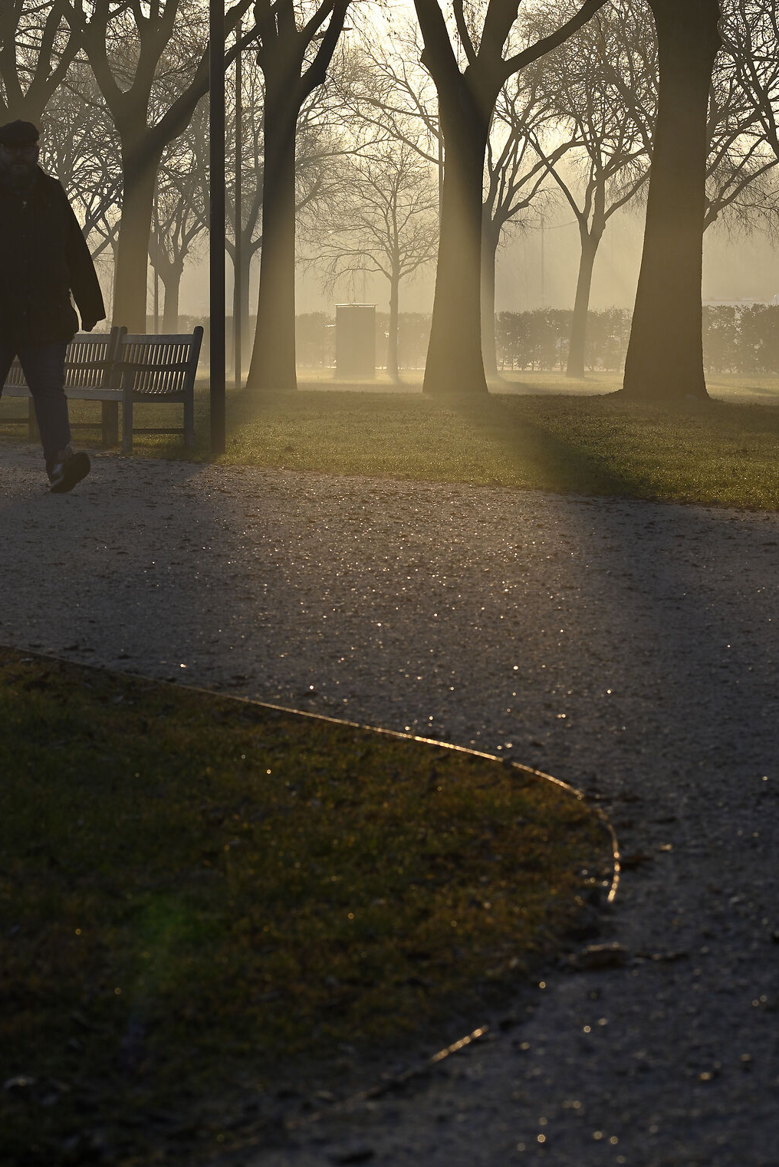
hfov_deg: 10.2
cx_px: 286
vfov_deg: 15.3
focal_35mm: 134
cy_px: 443
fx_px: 4345
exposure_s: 1/160
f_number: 10
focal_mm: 85
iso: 100
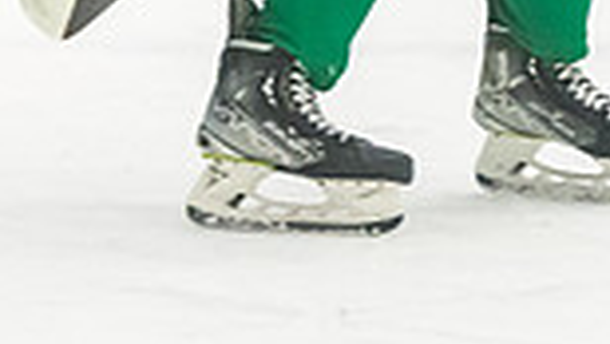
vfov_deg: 1.5
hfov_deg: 2.7
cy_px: -456
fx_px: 13002
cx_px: 384
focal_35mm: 803
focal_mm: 135
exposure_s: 1/800
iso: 3200
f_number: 2.8
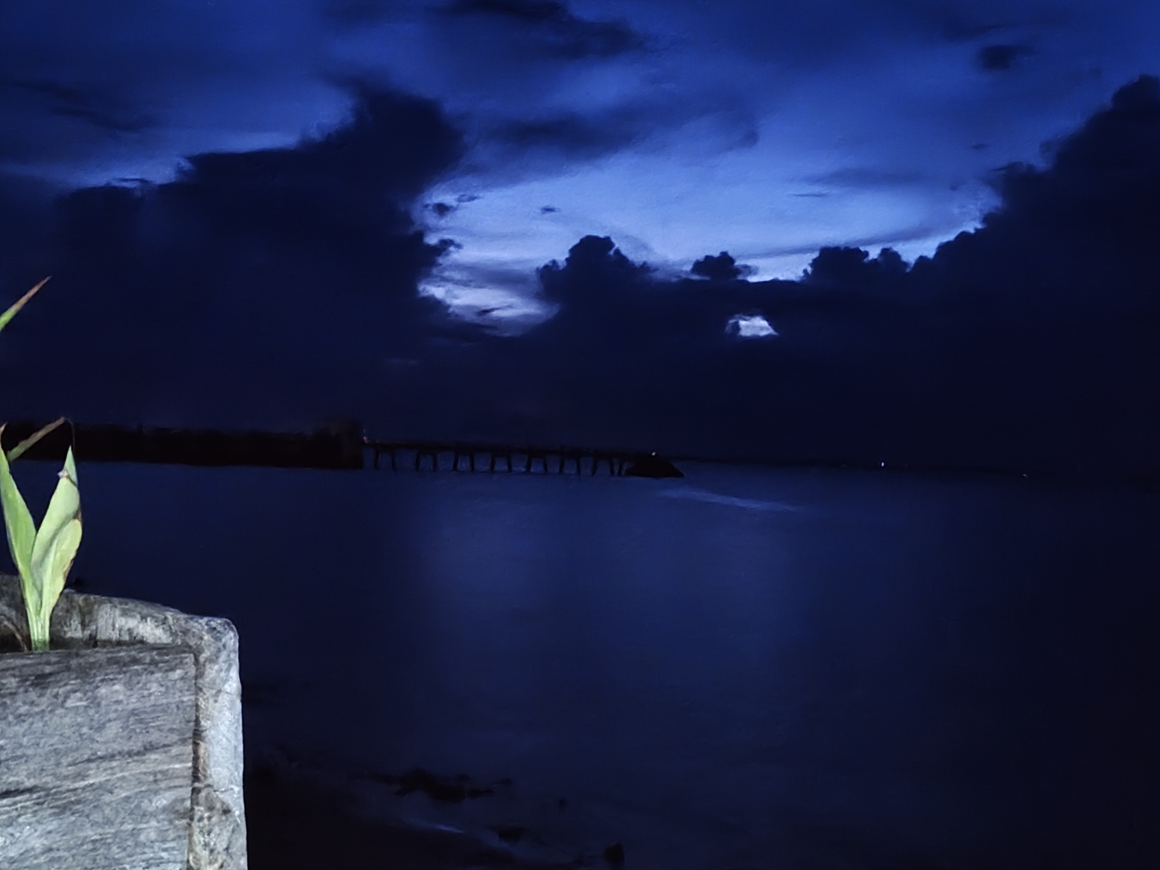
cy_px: 435
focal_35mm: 50
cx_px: 580
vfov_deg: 29.1
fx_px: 1676
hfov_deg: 38.2
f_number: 1.88
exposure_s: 1/4
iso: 26592
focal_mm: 5.56
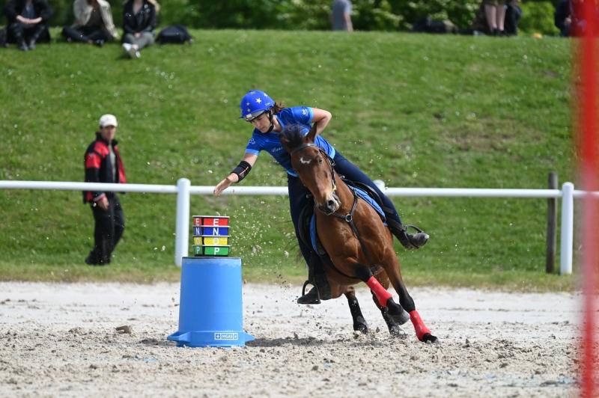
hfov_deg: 5.2
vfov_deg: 3.4
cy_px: 199
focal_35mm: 400
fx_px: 6650
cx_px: 300
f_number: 5.6
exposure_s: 1/1250
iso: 400
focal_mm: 400
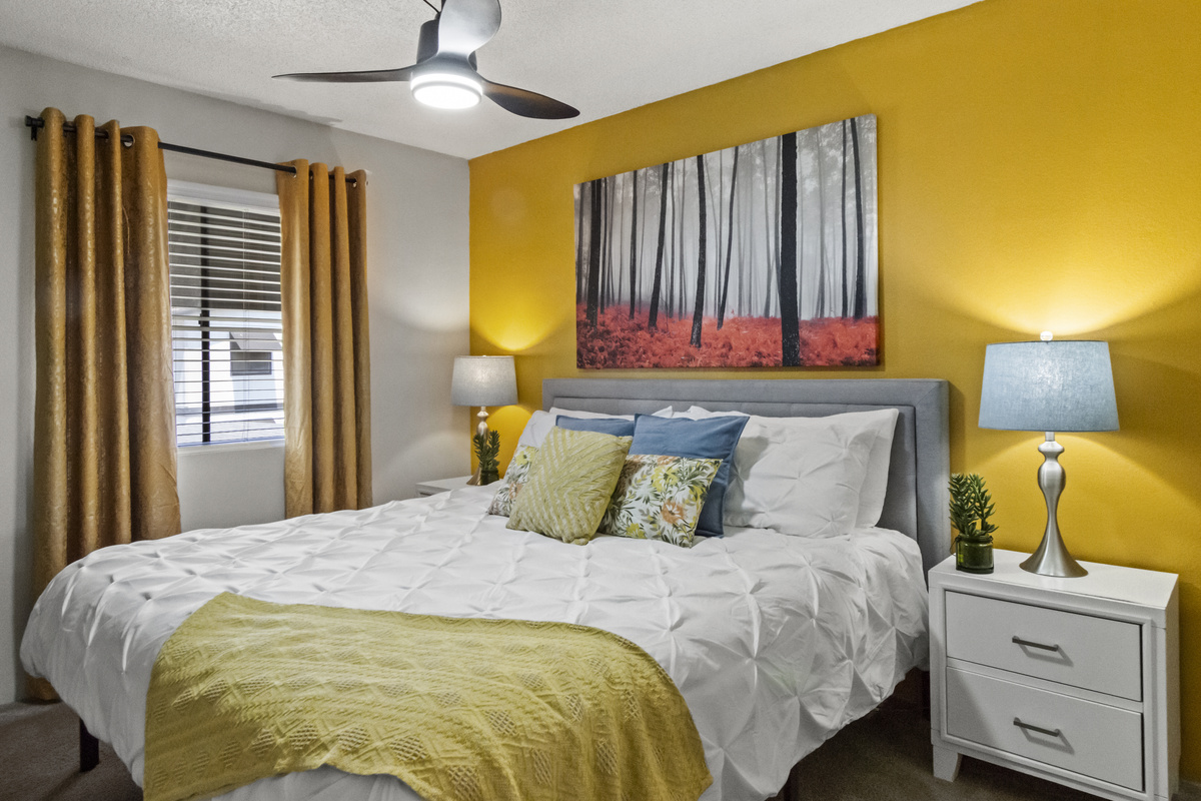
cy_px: 400
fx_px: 701
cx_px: 600
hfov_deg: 81.2
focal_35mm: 21
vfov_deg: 59.5
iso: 6400
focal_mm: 14
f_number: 10
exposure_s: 1/30
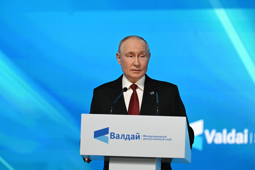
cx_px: 128
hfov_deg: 5.2
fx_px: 2833
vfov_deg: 3.4
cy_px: 85
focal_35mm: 400
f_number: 4
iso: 2000
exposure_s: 1/200
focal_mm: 400
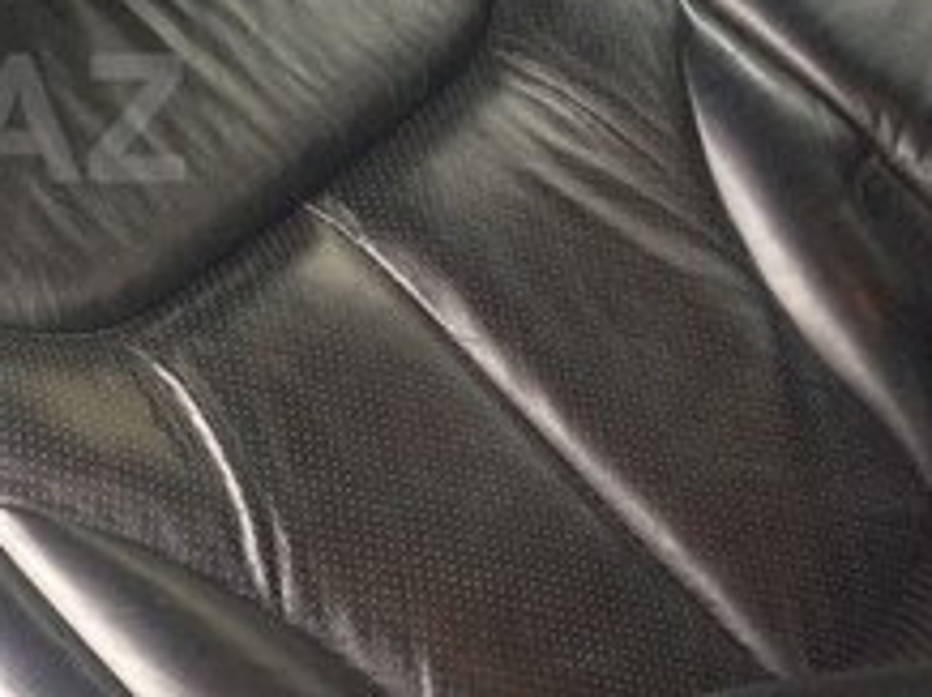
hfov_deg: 20.5
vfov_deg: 16.6
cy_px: 118
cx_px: -252
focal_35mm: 88
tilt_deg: -45.7
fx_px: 2367
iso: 250
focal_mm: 4.15
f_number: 2.2
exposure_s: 1/33
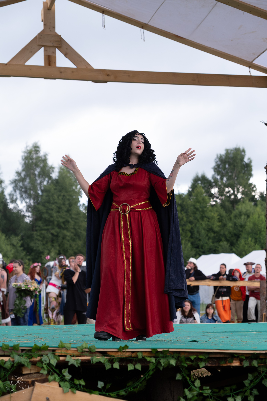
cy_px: 200
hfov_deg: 18.2
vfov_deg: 27.0
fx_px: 834
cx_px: 134
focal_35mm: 75
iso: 800
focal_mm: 50
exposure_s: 1/800
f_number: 3.6
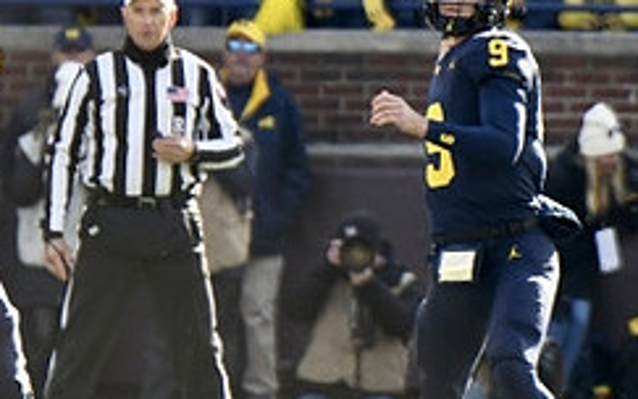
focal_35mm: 1420
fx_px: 24696
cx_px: 512
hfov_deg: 1.5
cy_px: 74
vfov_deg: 0.9
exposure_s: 1/1250
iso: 1000
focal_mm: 390
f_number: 5.6
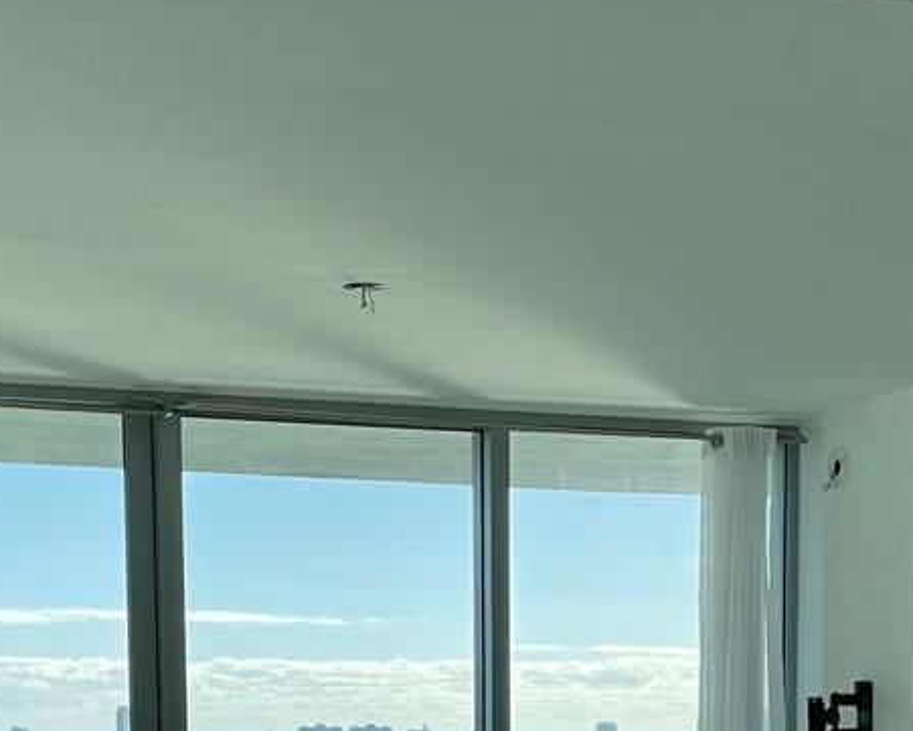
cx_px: 553
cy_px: 962
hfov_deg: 21.2
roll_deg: -0.5
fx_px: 2432
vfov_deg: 16.1
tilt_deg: -6.1
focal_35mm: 90
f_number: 1.6
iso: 32
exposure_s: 1/1825
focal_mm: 4.2
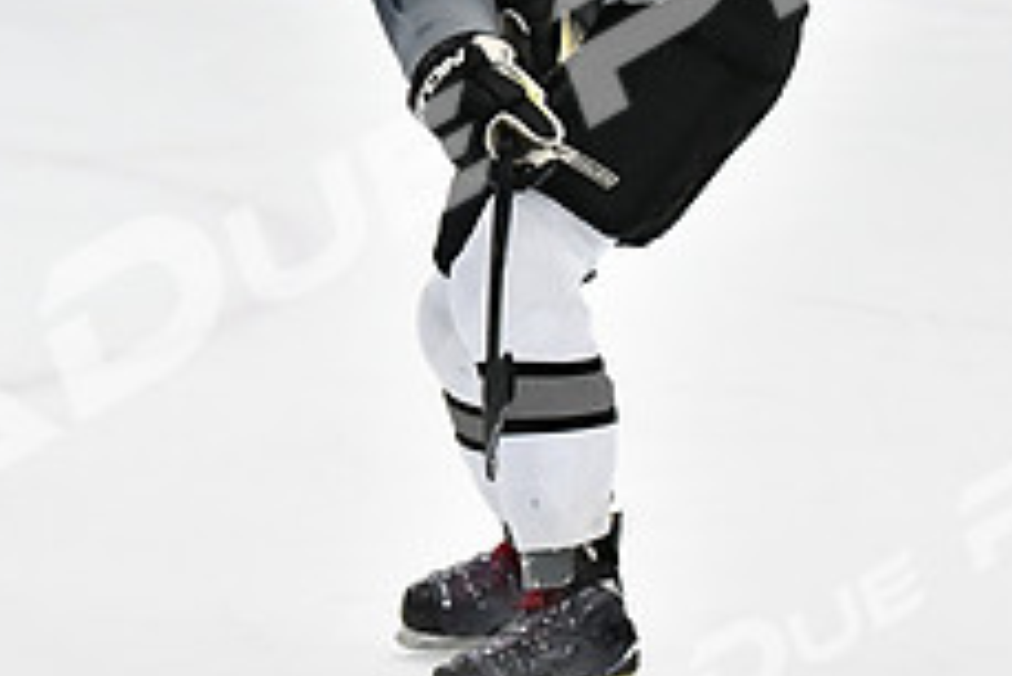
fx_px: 10885
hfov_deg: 5.3
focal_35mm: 387
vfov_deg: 3.6
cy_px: 192
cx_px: 309
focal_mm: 102
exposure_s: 1/2000
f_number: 2.8
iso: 6400
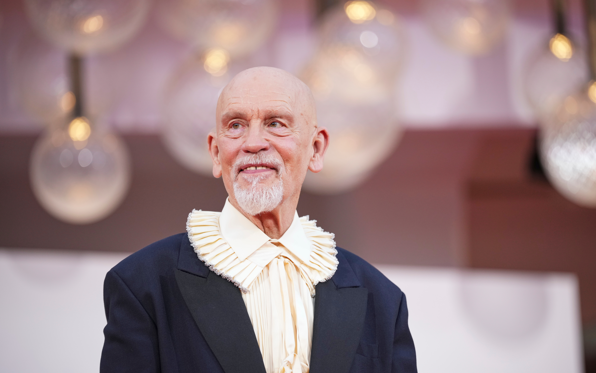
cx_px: 296
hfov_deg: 12.8
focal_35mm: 164
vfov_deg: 8.0
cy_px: 192
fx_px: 2664
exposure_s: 1/800
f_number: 2.8
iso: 800
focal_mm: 160
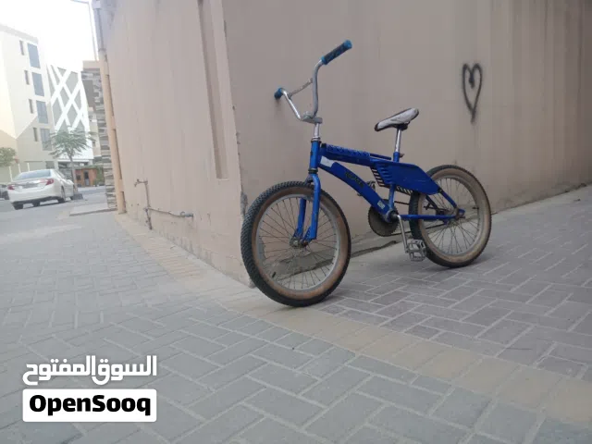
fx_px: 479
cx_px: 296
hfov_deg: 63.4
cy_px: 222
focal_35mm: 28
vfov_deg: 49.7
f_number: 2.2
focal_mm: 3.37
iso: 141
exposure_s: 1/100
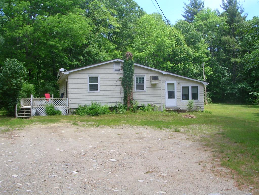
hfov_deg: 49.0
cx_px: 130
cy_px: 98
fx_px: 284
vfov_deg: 37.7
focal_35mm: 38
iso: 50
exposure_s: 1/144
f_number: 5.6
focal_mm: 5.8
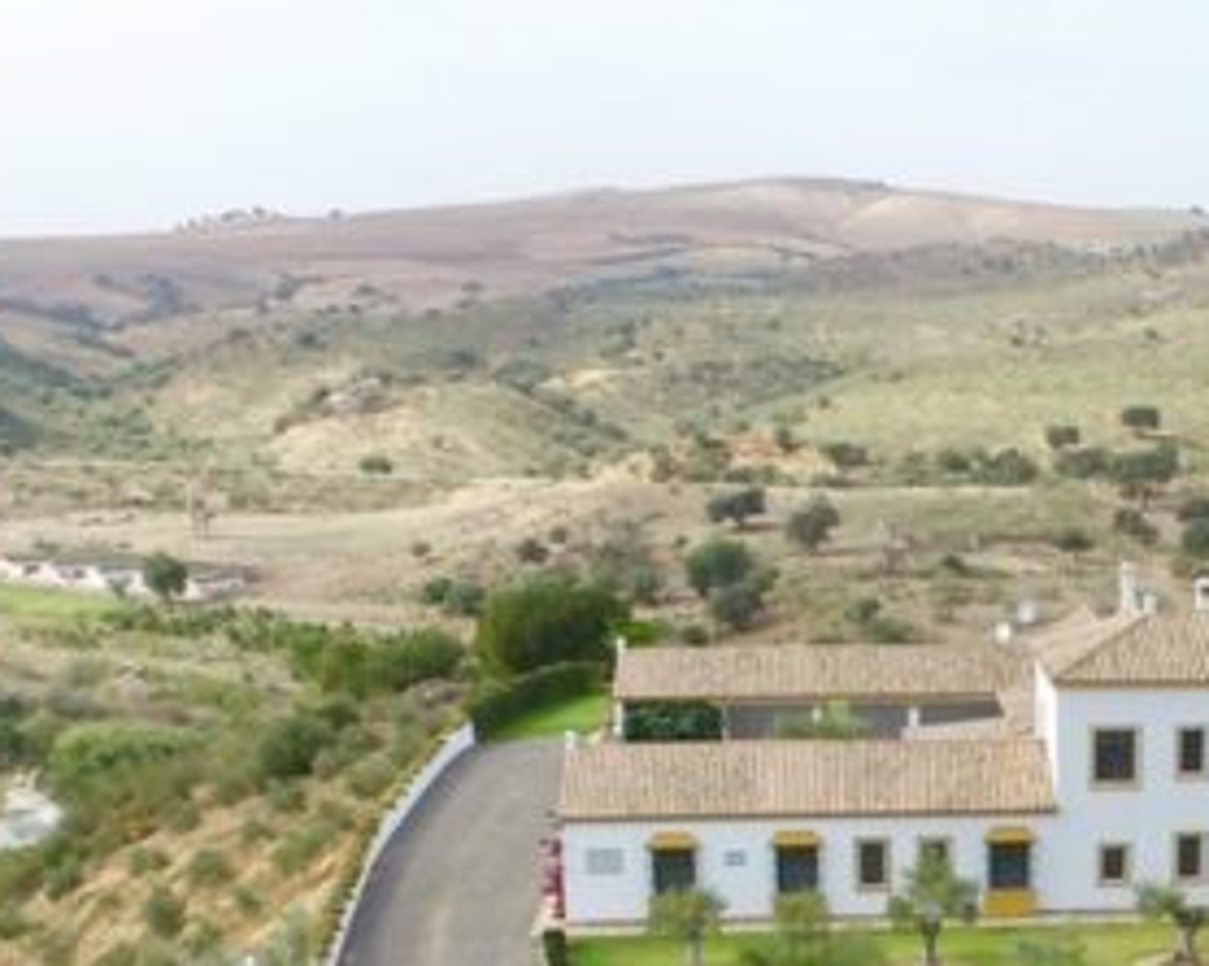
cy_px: 1179
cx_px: 1192
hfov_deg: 32.2
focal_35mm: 54
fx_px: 1931
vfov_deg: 25.1
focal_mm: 3.61
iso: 100
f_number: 2.8
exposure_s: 1/529
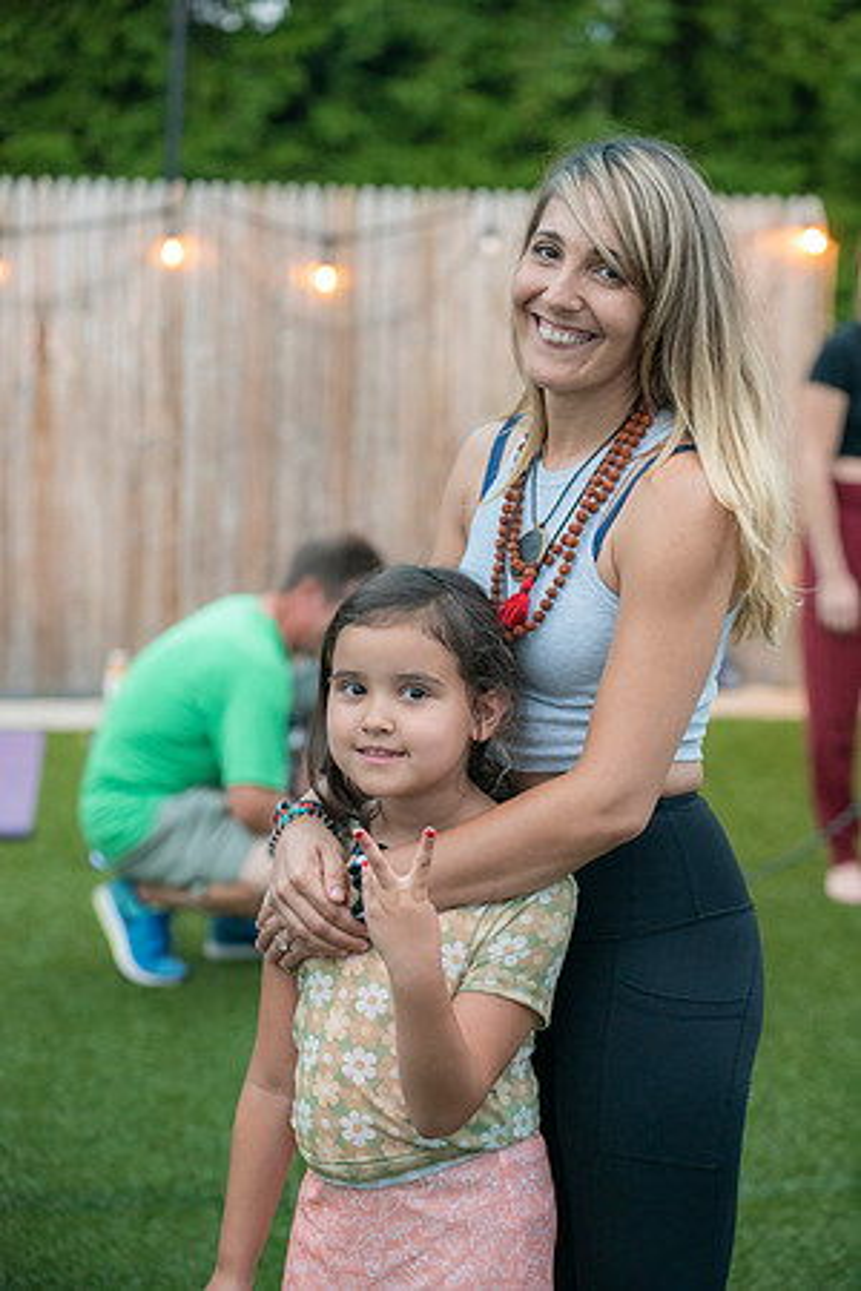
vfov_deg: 27.0
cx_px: 430
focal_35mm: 75
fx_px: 2690
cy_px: 646
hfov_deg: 18.2
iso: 3200
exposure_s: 1/200
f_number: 3.5
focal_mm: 75
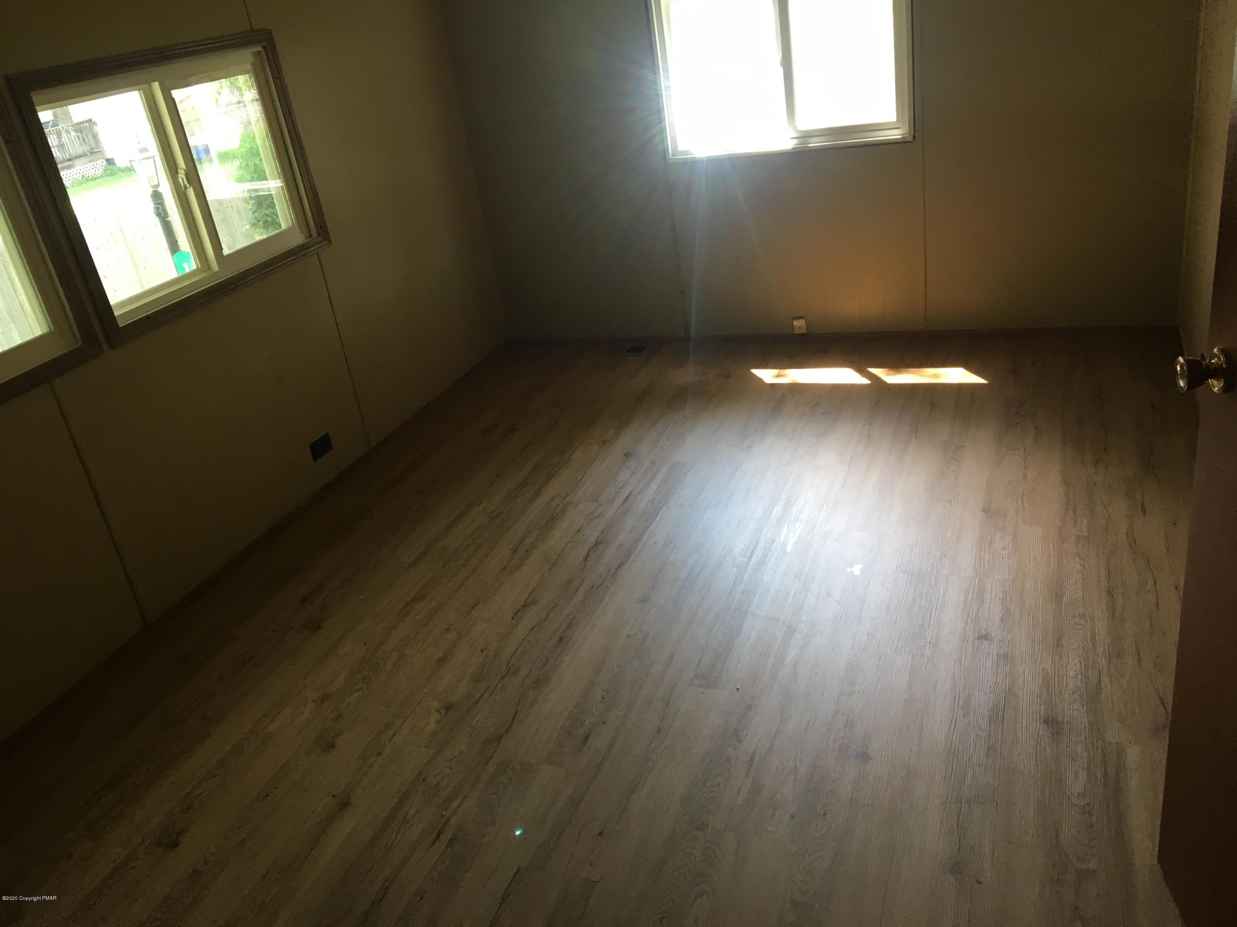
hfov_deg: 61.7
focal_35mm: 29
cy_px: 464
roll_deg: +9.8
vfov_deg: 48.2
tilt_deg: -24.4
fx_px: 1036
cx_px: 618
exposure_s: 1/30
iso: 32
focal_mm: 4.15
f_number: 2.2
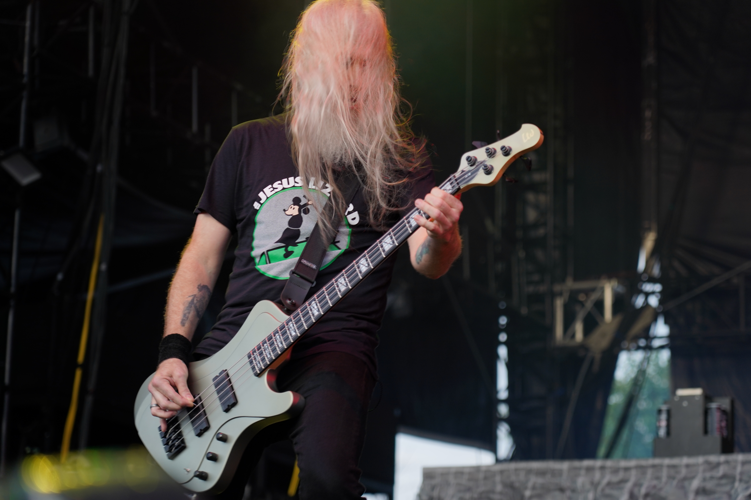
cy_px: 250
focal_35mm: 105
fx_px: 2190
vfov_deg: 13.0
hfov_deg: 19.5
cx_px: 376
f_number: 4
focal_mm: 105
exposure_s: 1/125
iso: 200
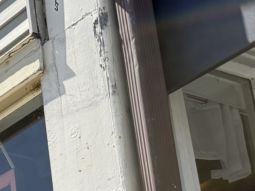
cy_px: 306
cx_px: -258
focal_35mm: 117
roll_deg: -0.2
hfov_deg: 14.1
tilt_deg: +16.7
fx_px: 862
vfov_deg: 12.0
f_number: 1.78
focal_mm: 6.76
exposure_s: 1/3584
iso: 100
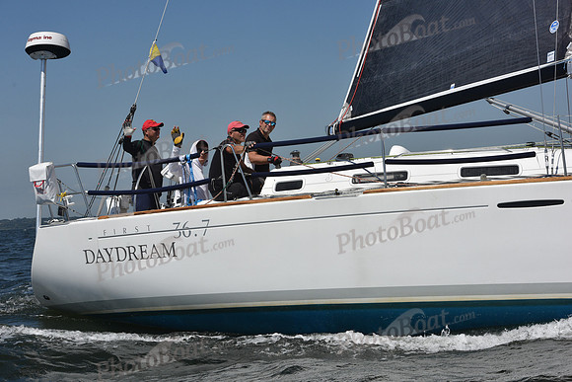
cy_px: 191
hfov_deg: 28.8
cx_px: 286
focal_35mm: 70
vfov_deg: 19.5
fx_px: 1112
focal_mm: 70
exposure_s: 1/1250
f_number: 11
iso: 250
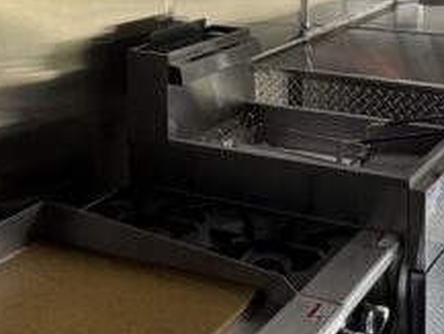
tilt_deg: -9.6
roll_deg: -1.7
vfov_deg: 21.3
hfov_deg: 29.3
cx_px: 252
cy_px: -20
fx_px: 847
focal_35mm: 66
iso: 64
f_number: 2.2
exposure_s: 1/99
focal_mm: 2.22
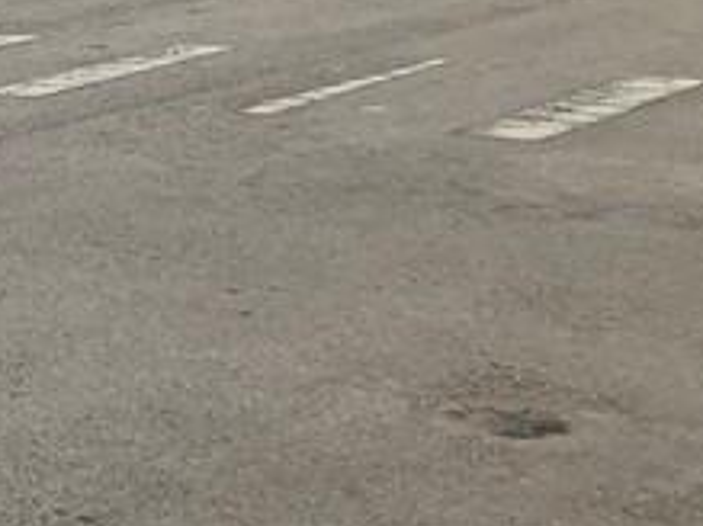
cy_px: -279
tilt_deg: +0.6
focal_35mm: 131
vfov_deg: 10.9
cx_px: -892
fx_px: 2659
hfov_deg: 12.4
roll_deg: +2.2
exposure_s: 1/4425
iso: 25
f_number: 1.8
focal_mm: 3.99
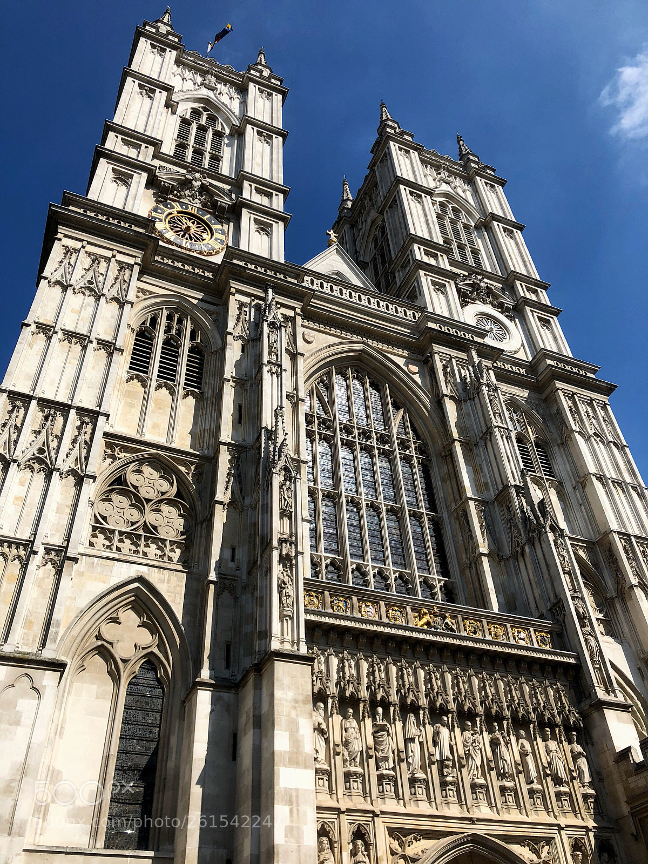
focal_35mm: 28
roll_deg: +3.4
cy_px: 432
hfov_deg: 49.7
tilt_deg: +43.1
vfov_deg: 63.4
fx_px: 699
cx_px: 324
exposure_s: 1/2667
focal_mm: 4
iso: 25
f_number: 1.8
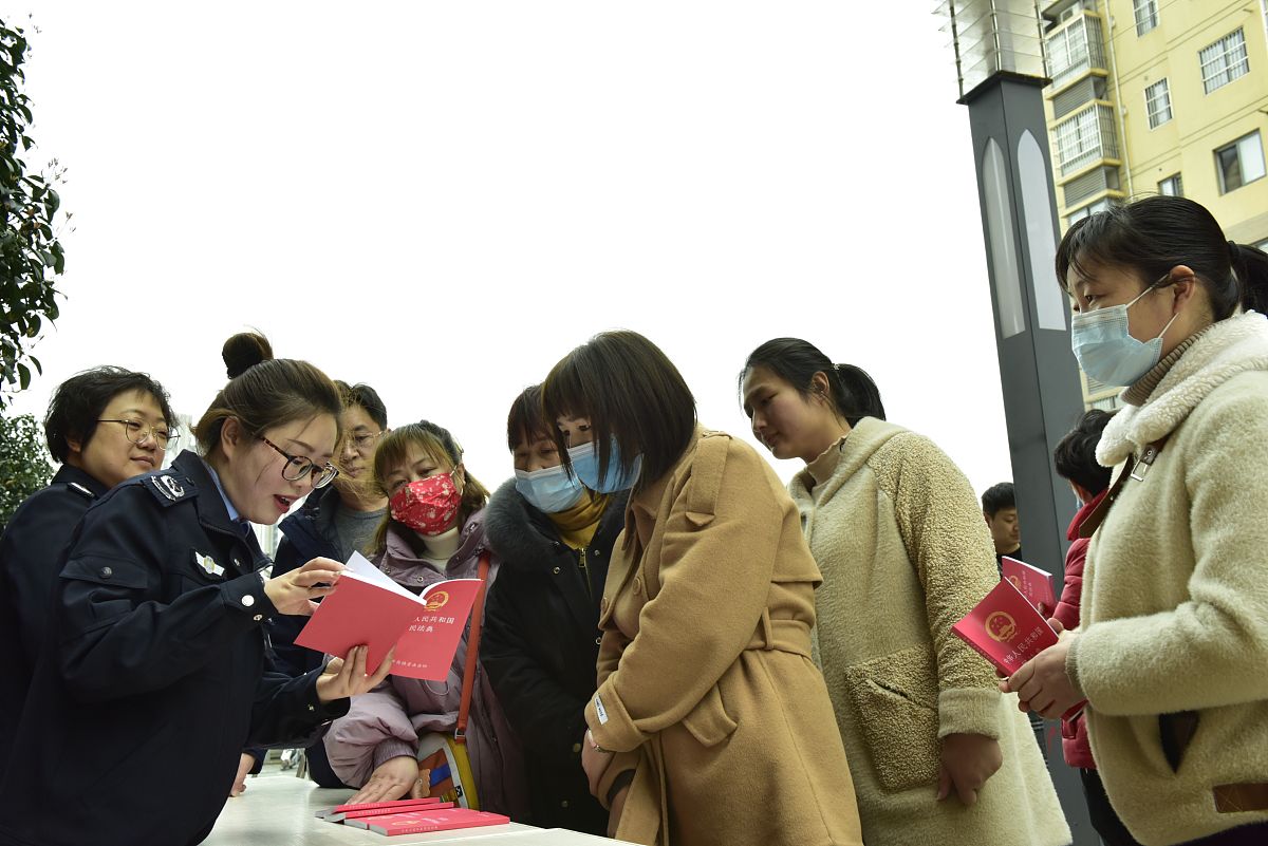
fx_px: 1198
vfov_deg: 38.9
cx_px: 634
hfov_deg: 55.8
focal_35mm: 34
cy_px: 423
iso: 1250
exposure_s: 1/125
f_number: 9
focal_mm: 34
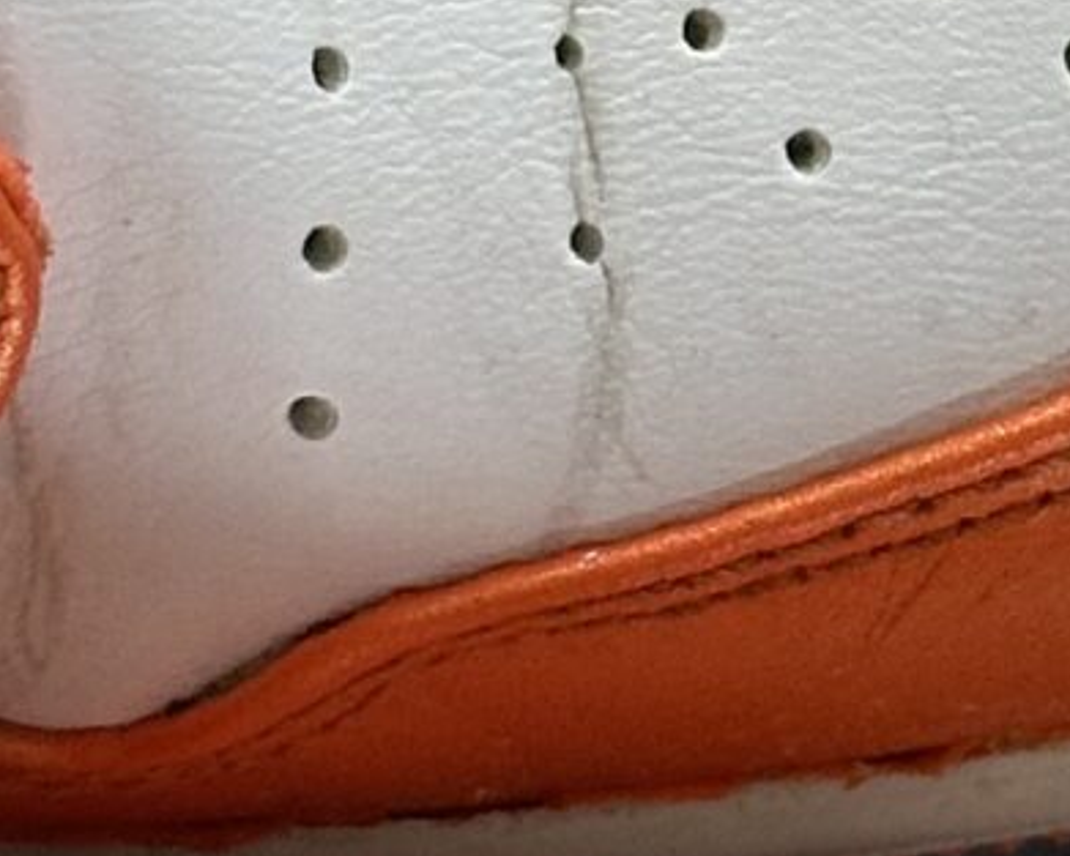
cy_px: 856
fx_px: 9724
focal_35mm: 307
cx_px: 829
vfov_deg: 5.0
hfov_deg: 6.3
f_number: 1.78
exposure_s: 1/50
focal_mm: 6.86
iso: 125
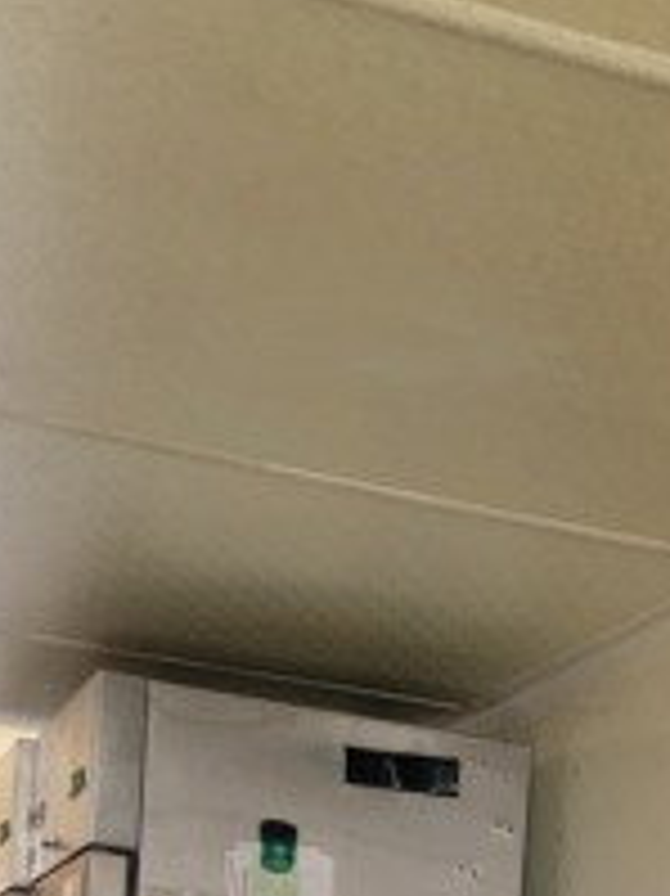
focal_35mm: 98
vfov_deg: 16.5
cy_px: 1646
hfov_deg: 14.9
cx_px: 625
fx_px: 2532
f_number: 1.8
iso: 80
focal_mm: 6.7
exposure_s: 1/31.1
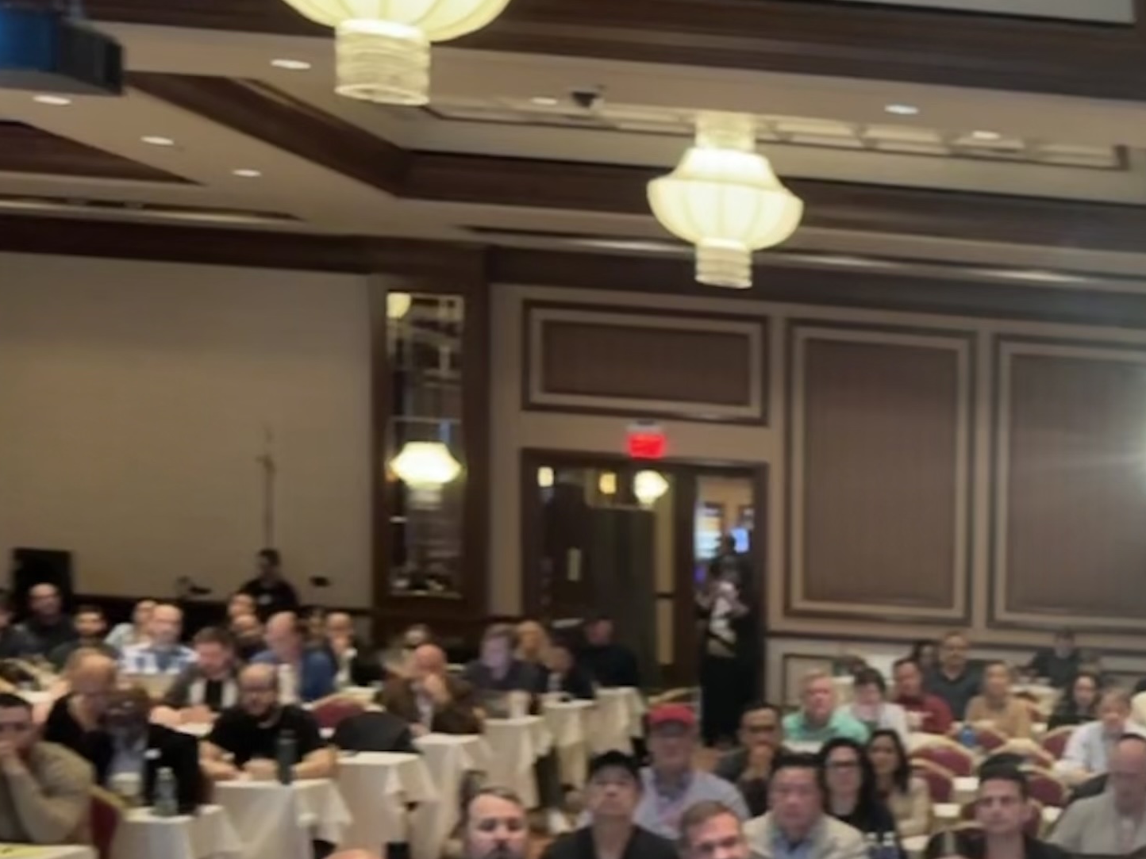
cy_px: 869
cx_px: 1471
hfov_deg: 25.2
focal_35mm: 67
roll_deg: -2.6
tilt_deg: -8.7
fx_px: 2218
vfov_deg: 21.1
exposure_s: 1/60
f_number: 1.78
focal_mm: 6.86
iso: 640
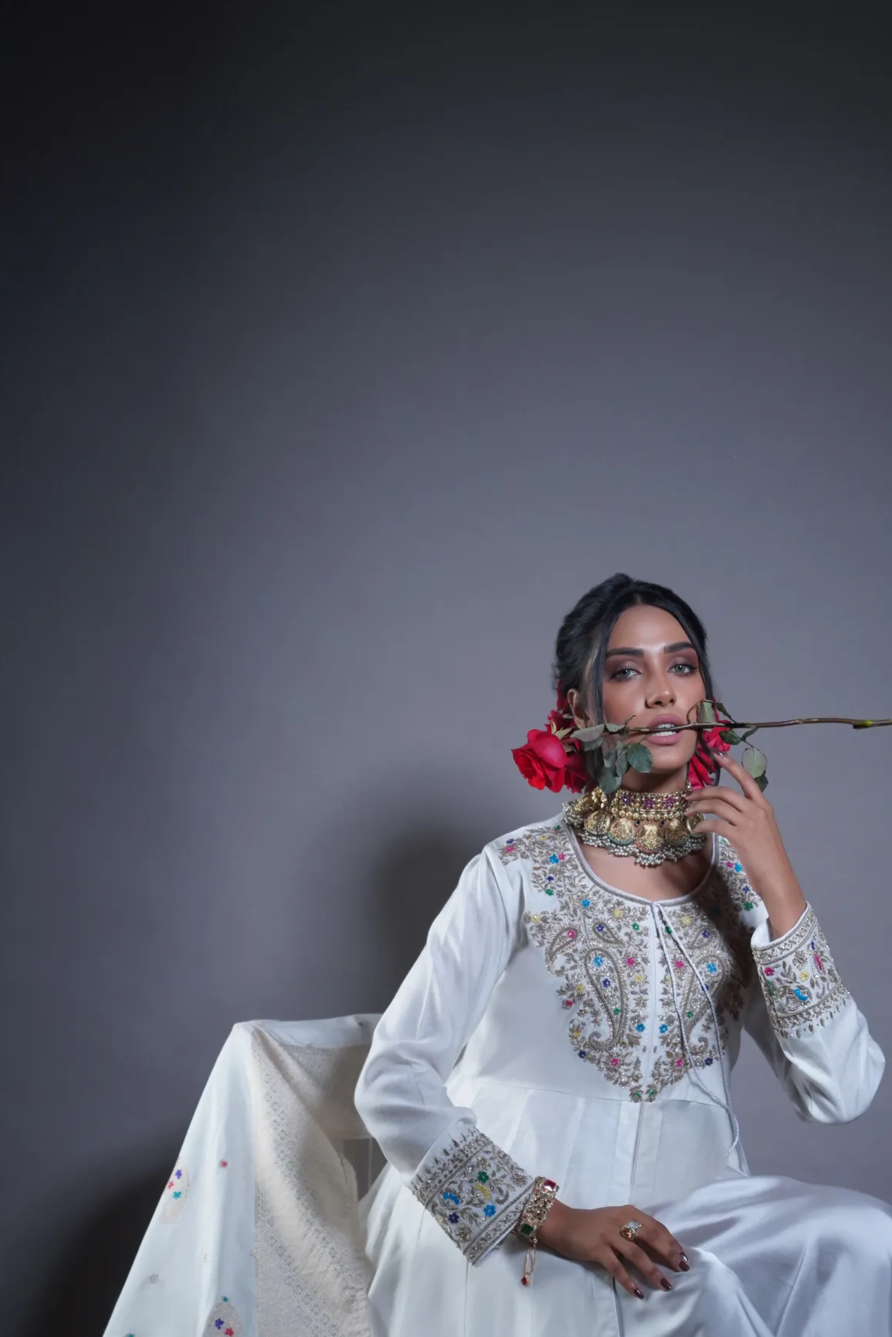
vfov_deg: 24.6
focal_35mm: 82
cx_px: 619
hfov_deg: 16.6
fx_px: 3046
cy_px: 932
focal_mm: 56
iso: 400
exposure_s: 1/160
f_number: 4.5
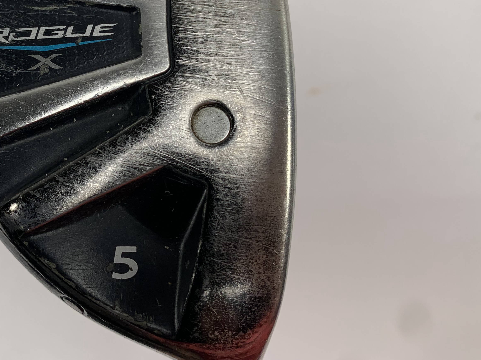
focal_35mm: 45
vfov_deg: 31.3
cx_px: 110
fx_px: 625
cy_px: 66
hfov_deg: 40.7
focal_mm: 4.25
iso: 25
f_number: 1.8
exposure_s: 1/236
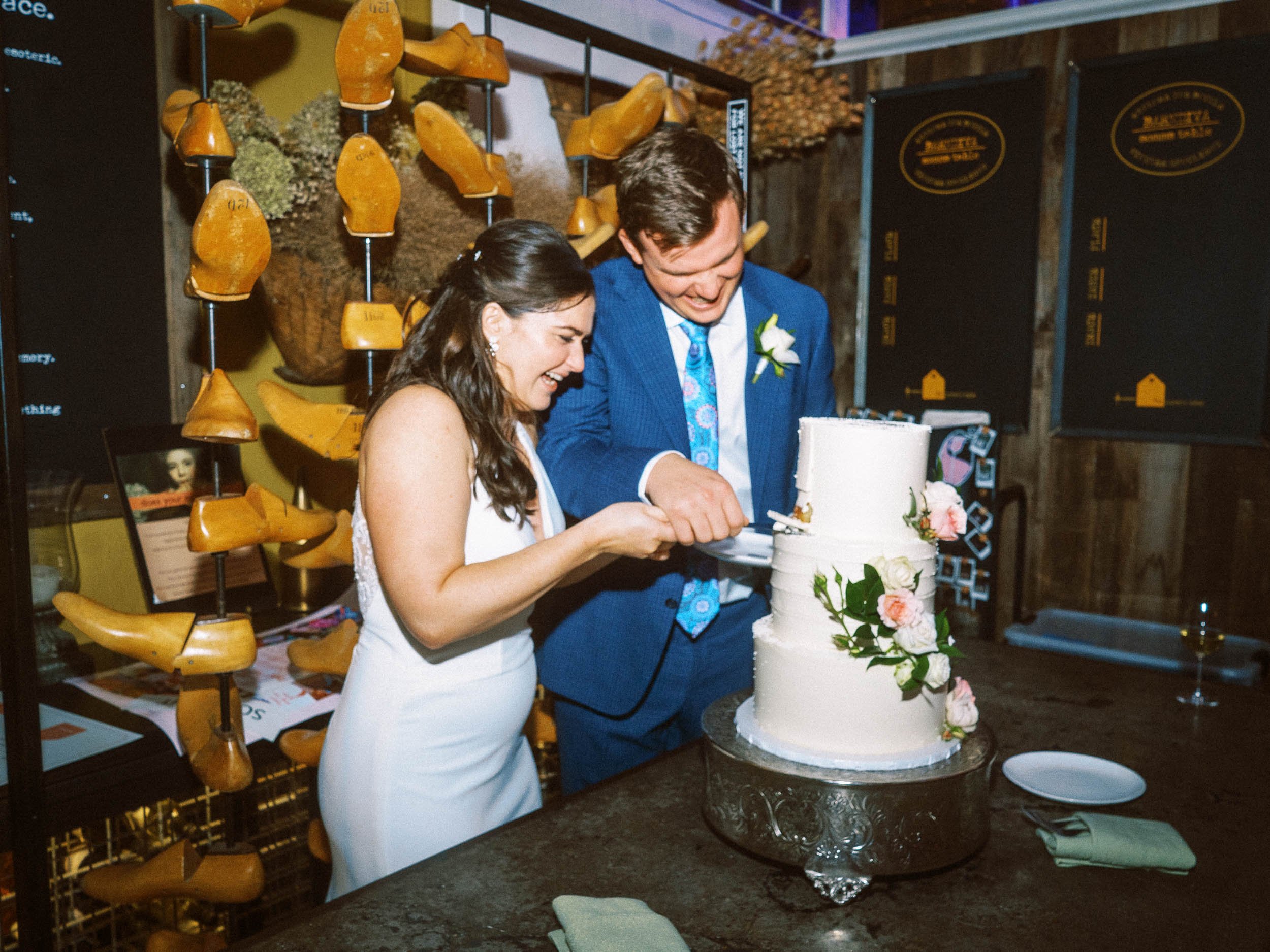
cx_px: 631
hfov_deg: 59.5
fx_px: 1111
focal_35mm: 30
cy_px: 476
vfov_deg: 46.4
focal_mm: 28
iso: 800
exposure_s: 1/13
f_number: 5
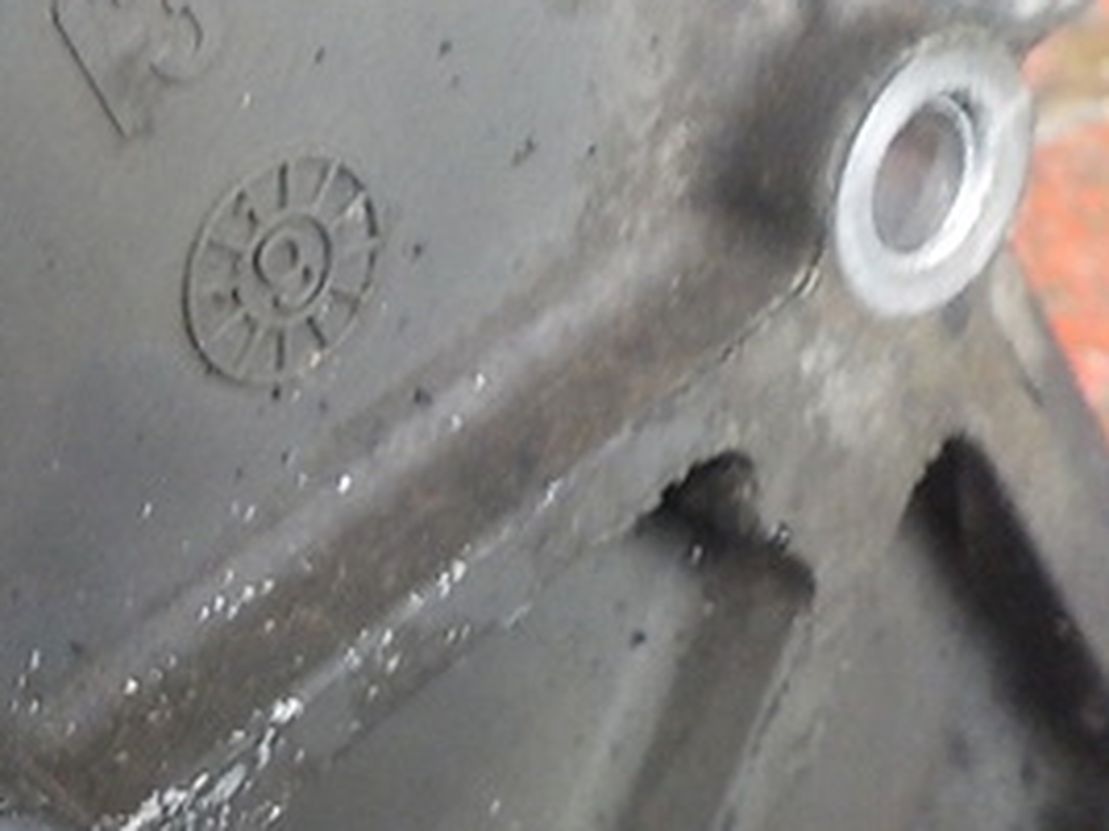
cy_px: -158
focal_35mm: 72
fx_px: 2306
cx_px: -29
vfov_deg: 19.3
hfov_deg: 25.5
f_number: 3.3
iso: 400
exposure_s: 1/15
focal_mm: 4.1
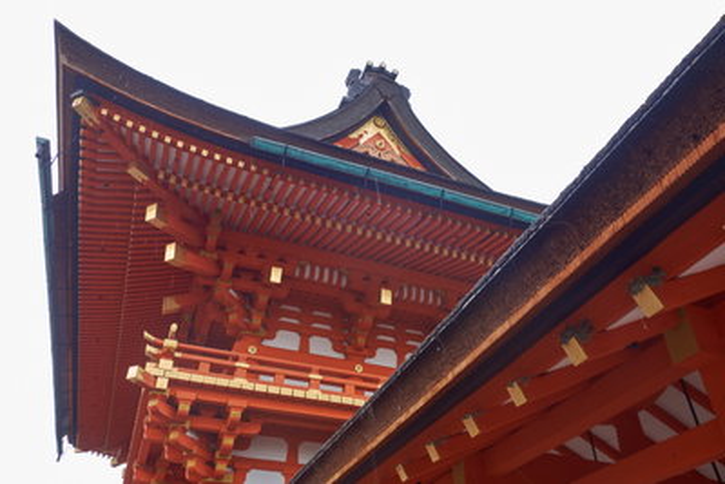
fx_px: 564
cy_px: 242
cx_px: 362
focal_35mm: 28
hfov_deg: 65.5
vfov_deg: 46.4
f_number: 5.6
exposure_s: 1/100
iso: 125
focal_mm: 10.4
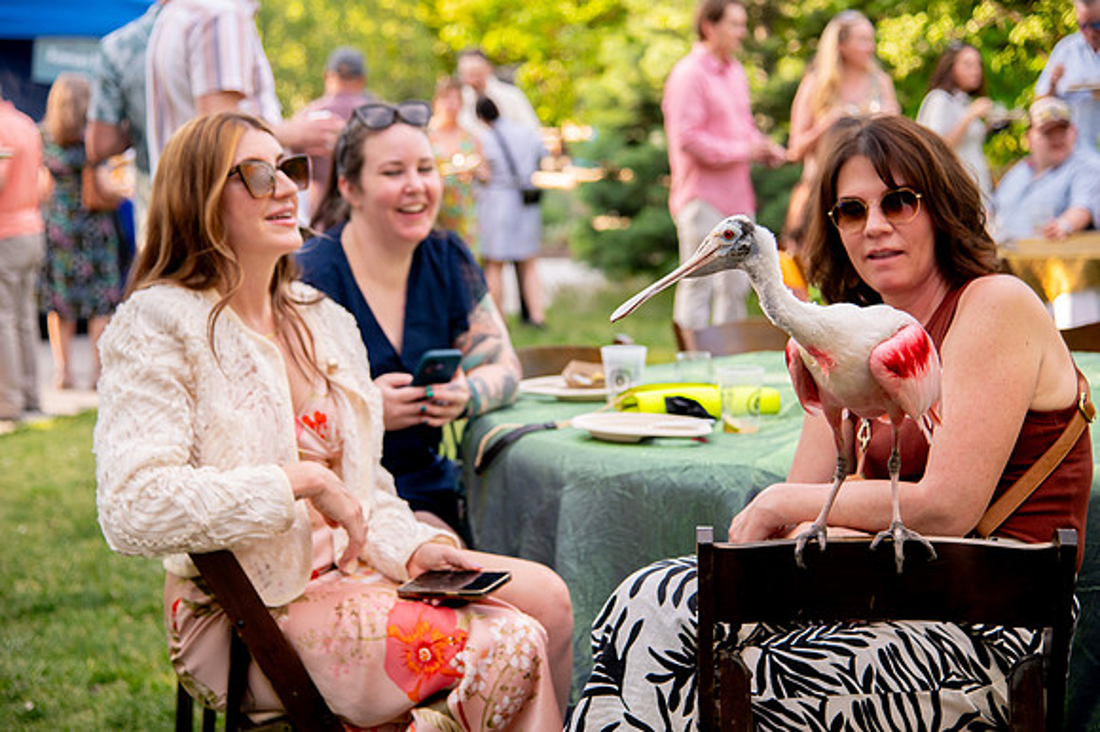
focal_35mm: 69
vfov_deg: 19.6
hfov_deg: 29.1
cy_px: 347
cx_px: 524
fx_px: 2118
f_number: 4
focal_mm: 66
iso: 1000
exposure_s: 1/640
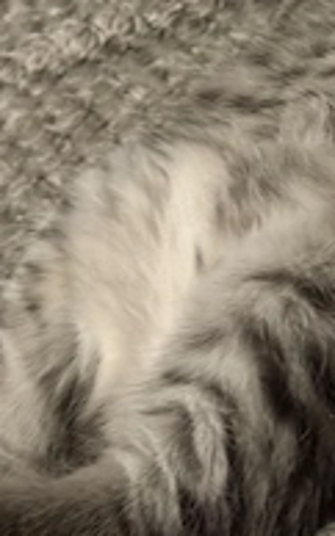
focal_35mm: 105
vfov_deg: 19.5
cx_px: 413
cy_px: 58
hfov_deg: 12.1
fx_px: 1536
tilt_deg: -30.9
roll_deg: +20.9
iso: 800
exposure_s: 1/21
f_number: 1.78
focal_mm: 6.76
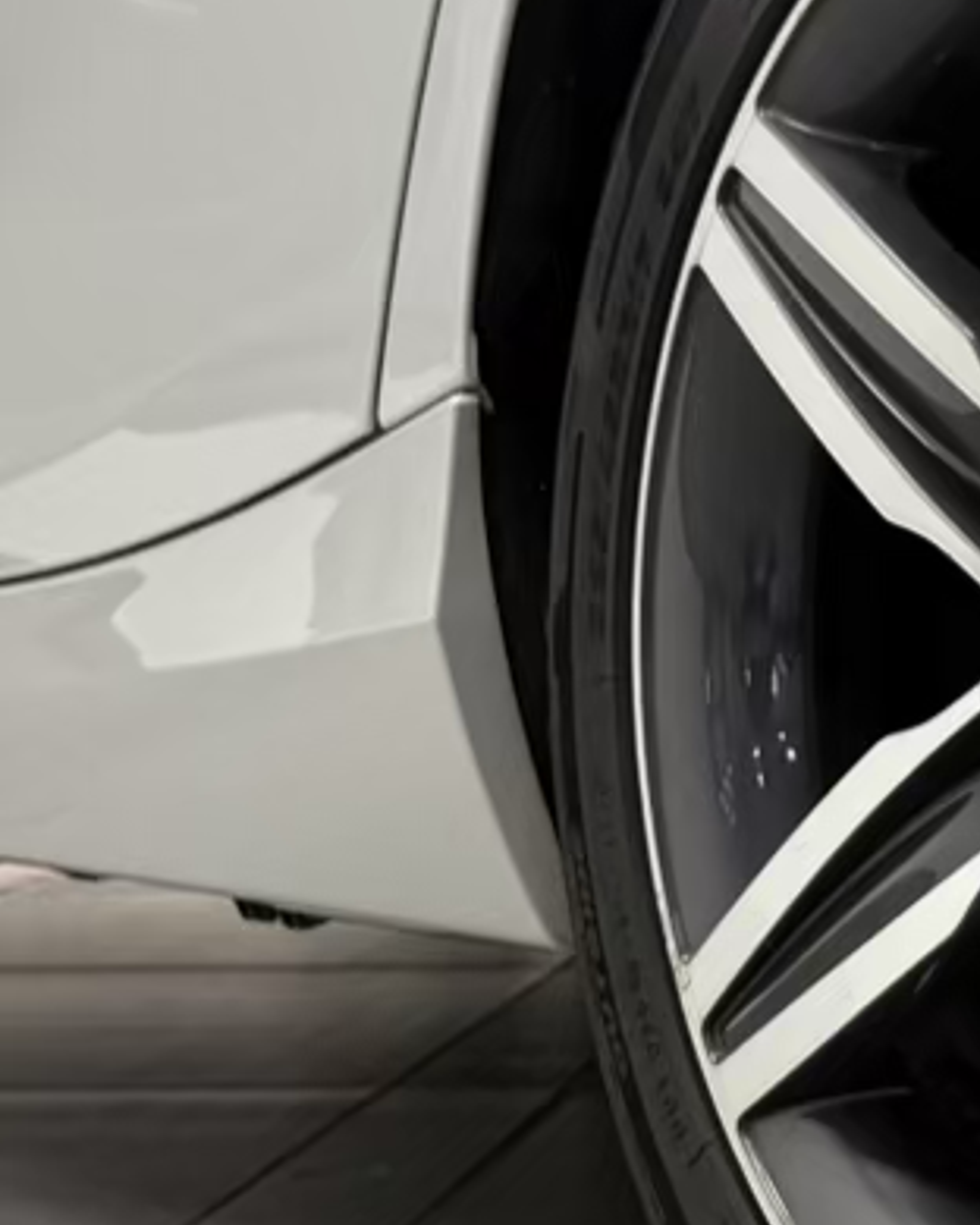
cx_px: 1079
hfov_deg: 14.6
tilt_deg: -4.6
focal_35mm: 103
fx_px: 3734
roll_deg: -0.1
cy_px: 711
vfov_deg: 18.6
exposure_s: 1/100
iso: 160
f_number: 1.78
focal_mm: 6.76
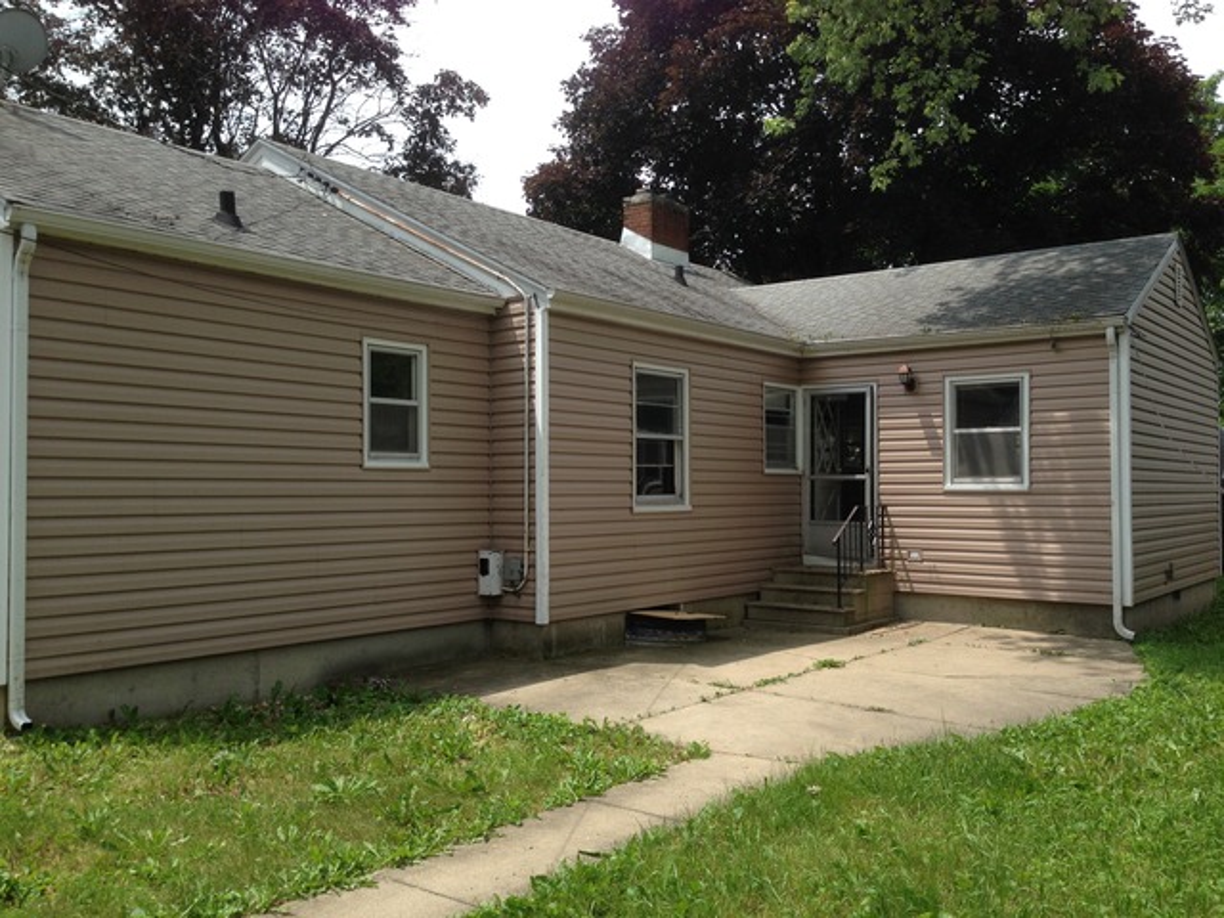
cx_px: 612
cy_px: 459
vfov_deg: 42.9
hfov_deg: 55.4
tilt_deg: +3.0
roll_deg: +1.2
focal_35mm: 33
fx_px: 1167
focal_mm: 4.12
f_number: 2.4
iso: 50
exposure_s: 1/1004
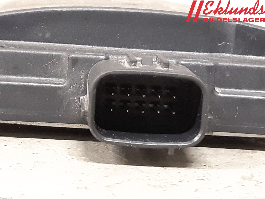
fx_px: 199
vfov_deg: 53.1
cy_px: 100
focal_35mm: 26
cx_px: 132
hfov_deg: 67.3
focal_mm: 3.93
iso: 320
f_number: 1.7
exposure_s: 1/25
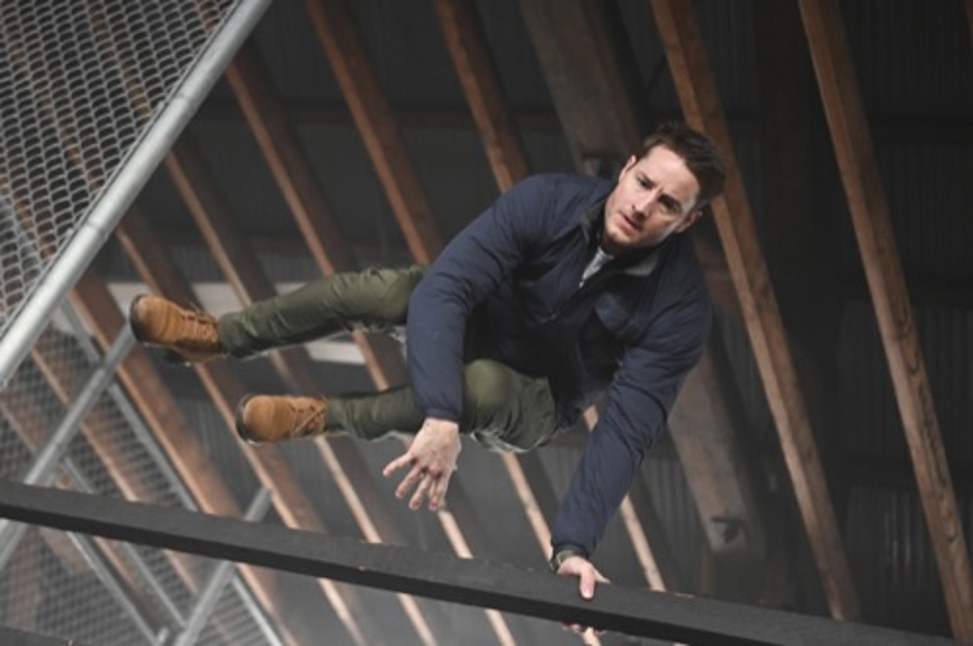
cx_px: 486
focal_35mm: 56
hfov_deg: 35.7
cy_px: 323
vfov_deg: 24.1
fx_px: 1512
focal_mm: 56
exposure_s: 1/640
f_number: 2.8
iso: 3200
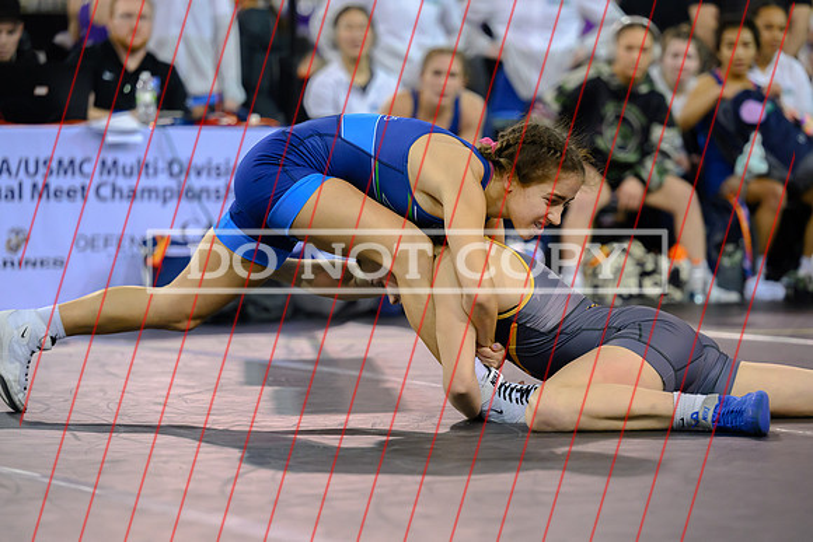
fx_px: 3484
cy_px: 287
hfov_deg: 13.3
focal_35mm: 154
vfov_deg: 8.9
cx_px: 408
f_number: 2.8
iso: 4500
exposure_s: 1/800
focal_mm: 135
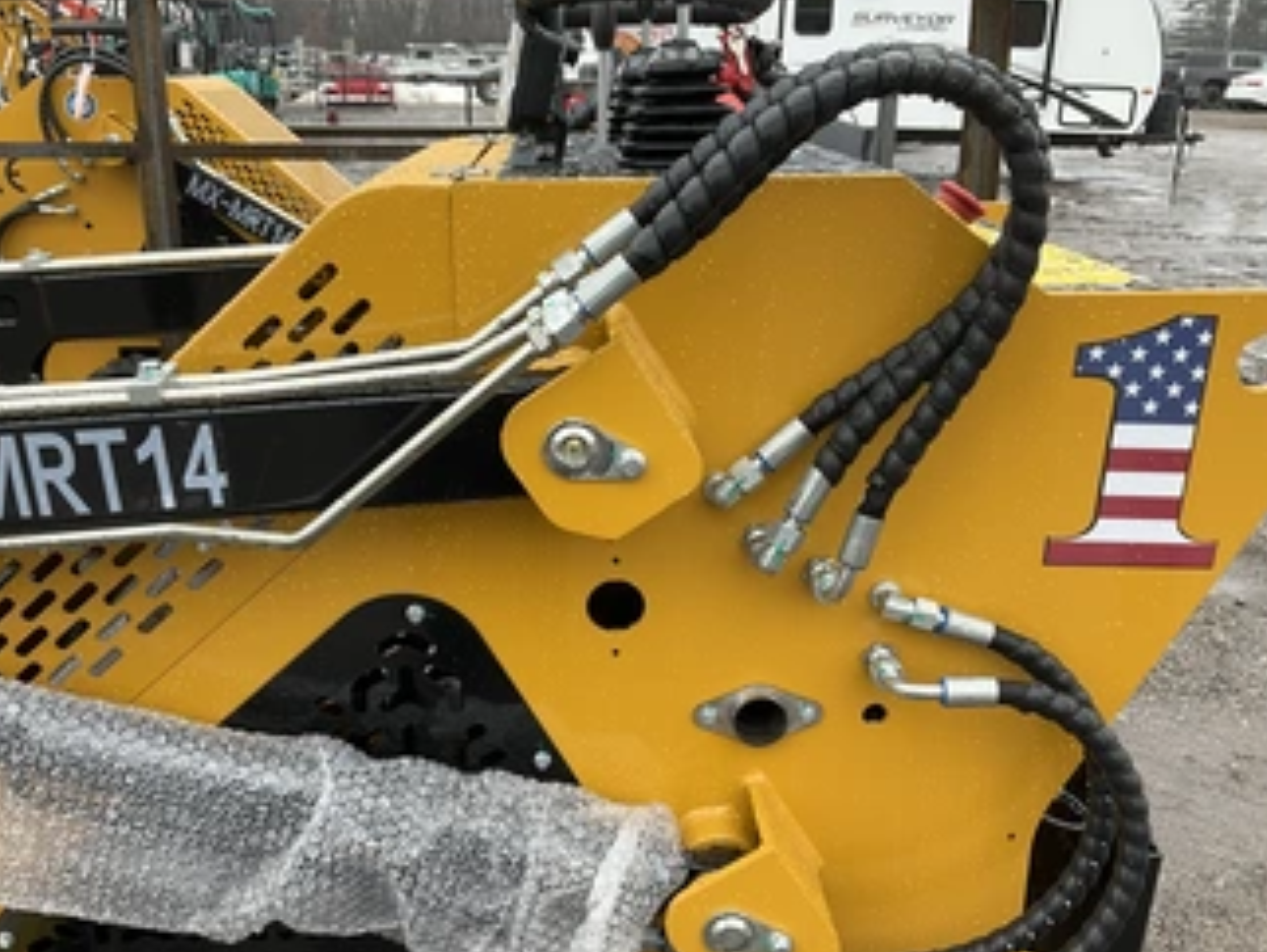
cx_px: 571
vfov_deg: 39.6
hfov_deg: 51.2
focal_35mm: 36
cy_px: 535
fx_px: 1319
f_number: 1.8
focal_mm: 3
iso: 20
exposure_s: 1/122
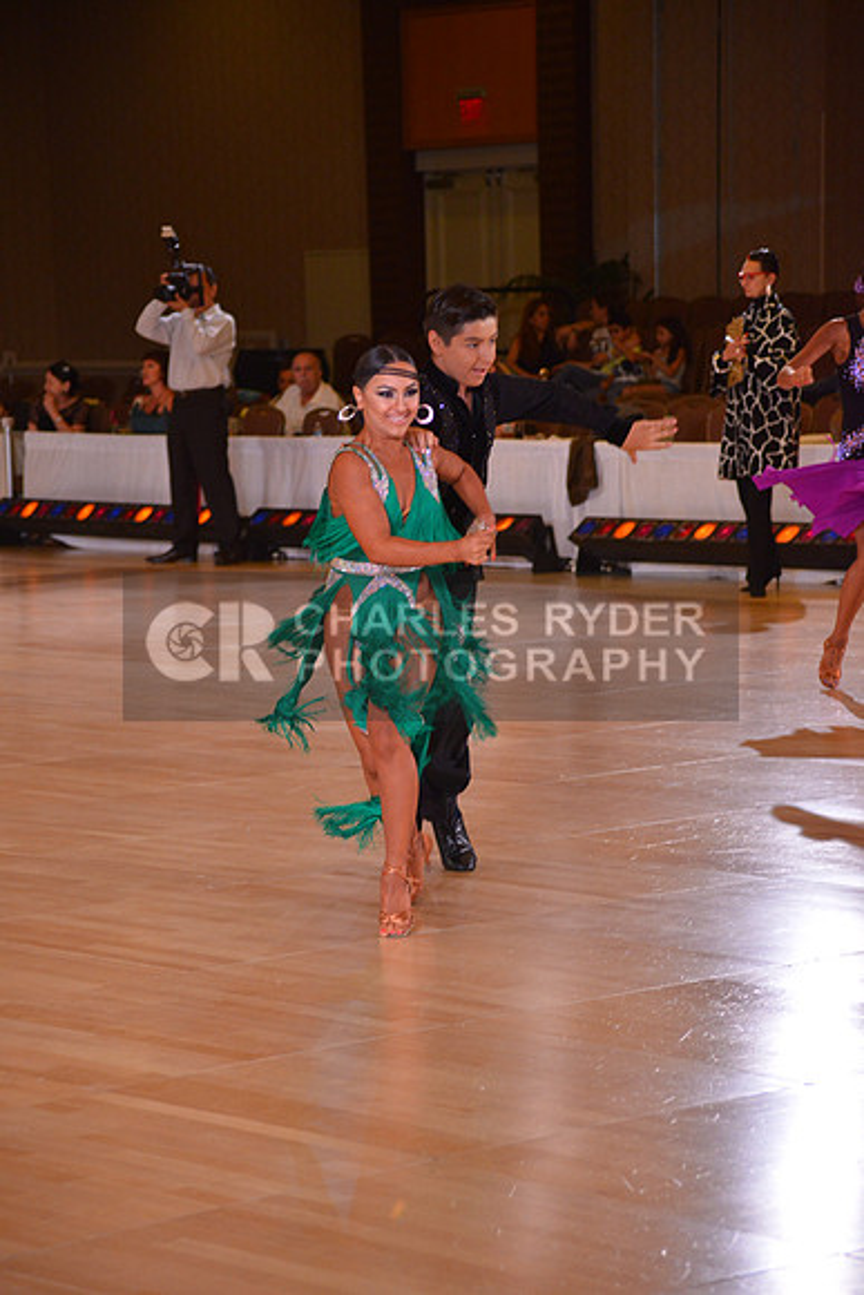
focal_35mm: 120
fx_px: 4317
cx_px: 432
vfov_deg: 17.1
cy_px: 648
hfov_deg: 11.4
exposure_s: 1/250
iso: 2000
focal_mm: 120
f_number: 5.6
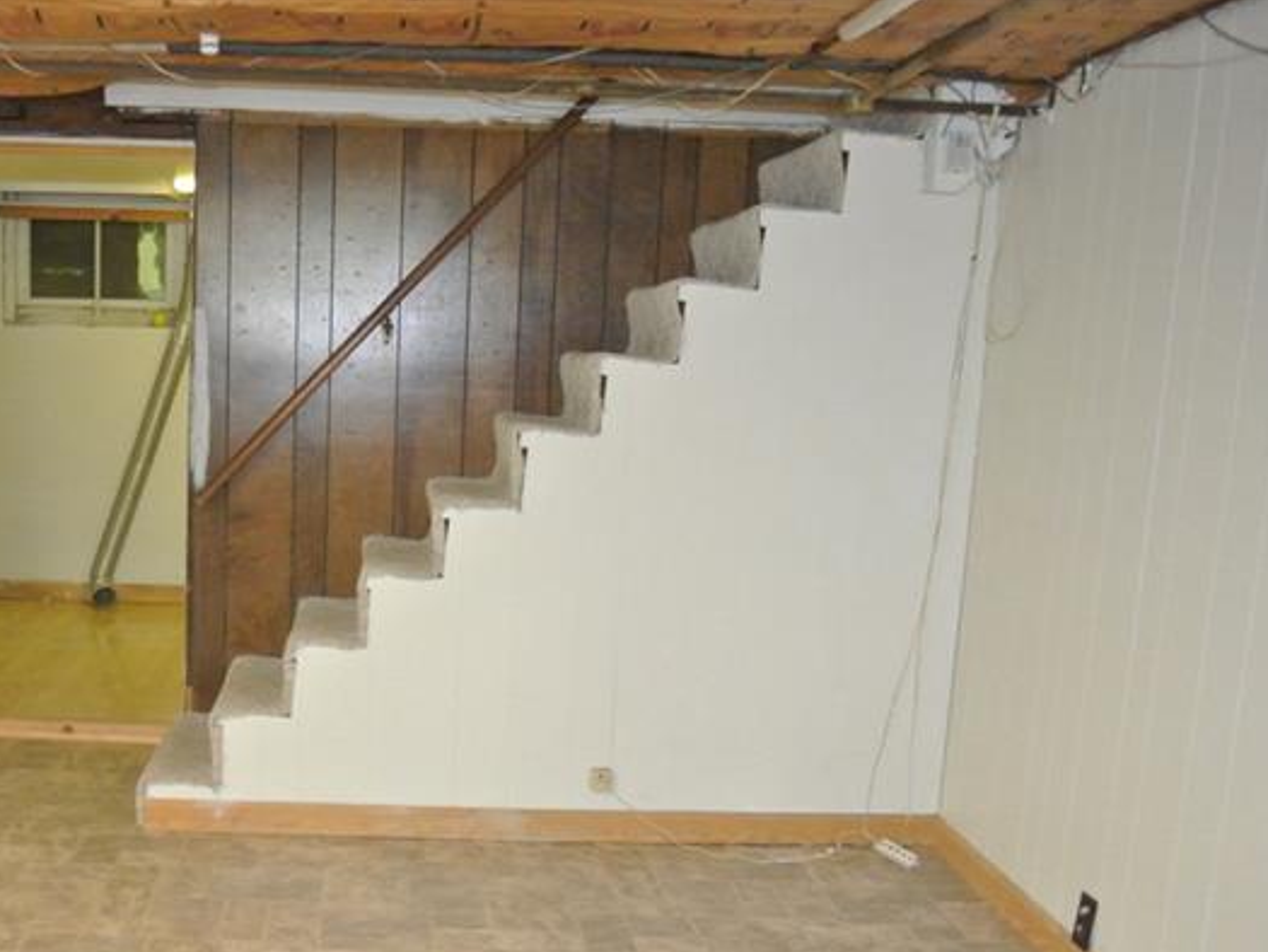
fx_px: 1502
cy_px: 638
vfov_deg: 34.8
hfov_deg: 44.7
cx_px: 367
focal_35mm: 41
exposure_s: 1/60
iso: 1400
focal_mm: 10.7
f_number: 3.5
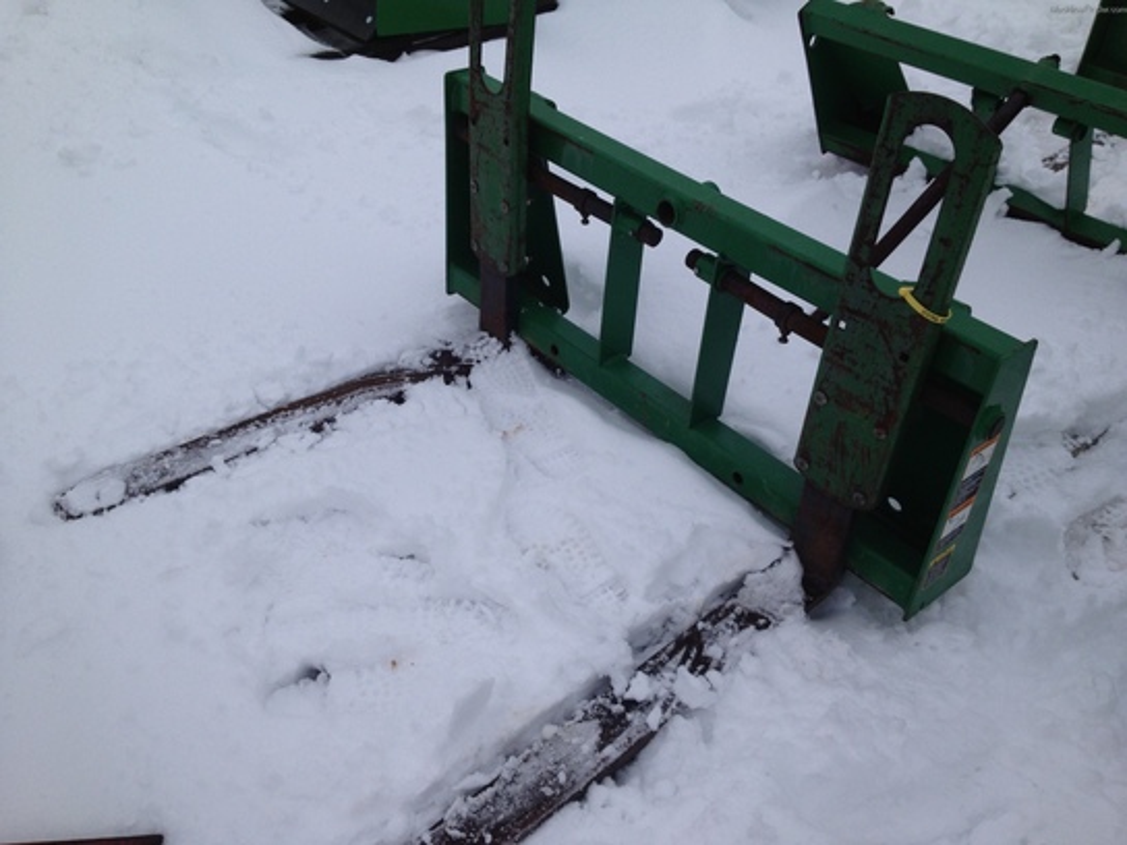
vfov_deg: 40.7
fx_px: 1140
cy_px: 422
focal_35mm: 35
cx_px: 564
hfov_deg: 52.6
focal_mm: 4.28
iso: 50
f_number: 2.4
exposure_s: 1/1326
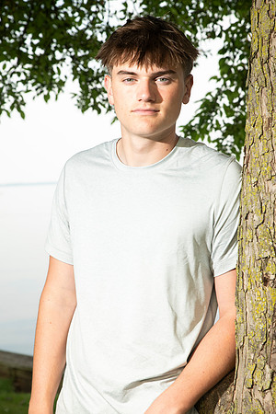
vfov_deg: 28.8
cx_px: 138
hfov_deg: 19.5
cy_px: 207
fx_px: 805
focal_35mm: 70
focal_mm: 70
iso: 200
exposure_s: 1/160
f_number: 7.1
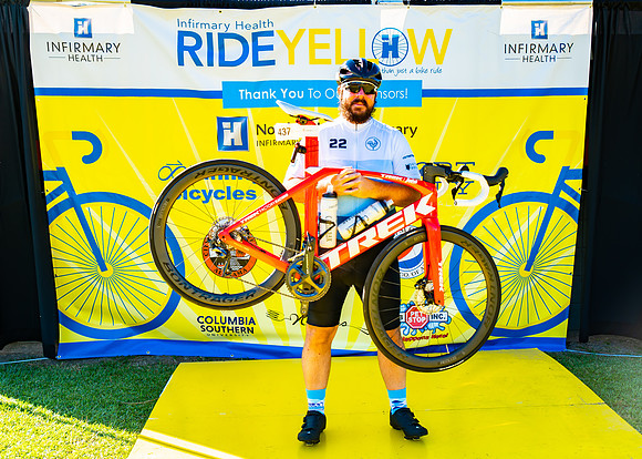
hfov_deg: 43.0
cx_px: 359
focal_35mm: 45
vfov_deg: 31.5
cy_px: 215
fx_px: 813
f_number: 2.8
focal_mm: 38
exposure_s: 1/320
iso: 100
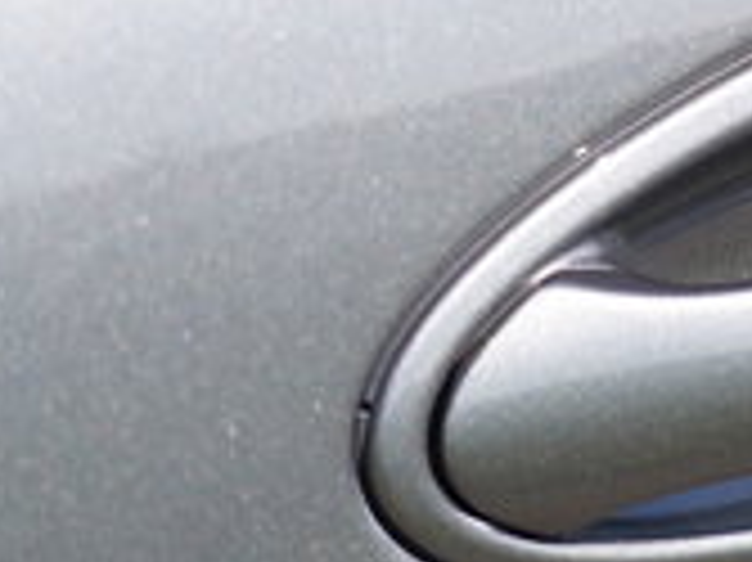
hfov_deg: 7.4
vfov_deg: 5.6
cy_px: 279
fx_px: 5753
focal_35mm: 265
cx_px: 1121
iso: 100
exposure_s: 1/500
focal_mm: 60
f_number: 4
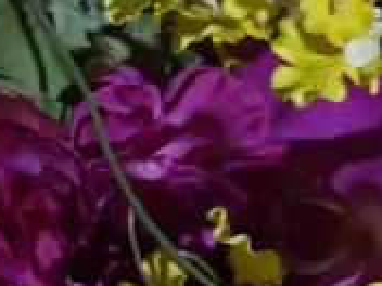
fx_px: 3079
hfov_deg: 7.1
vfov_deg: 5.3
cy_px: -174
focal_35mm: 279
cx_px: 282
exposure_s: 1/60
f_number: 5.2
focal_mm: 24
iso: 2000
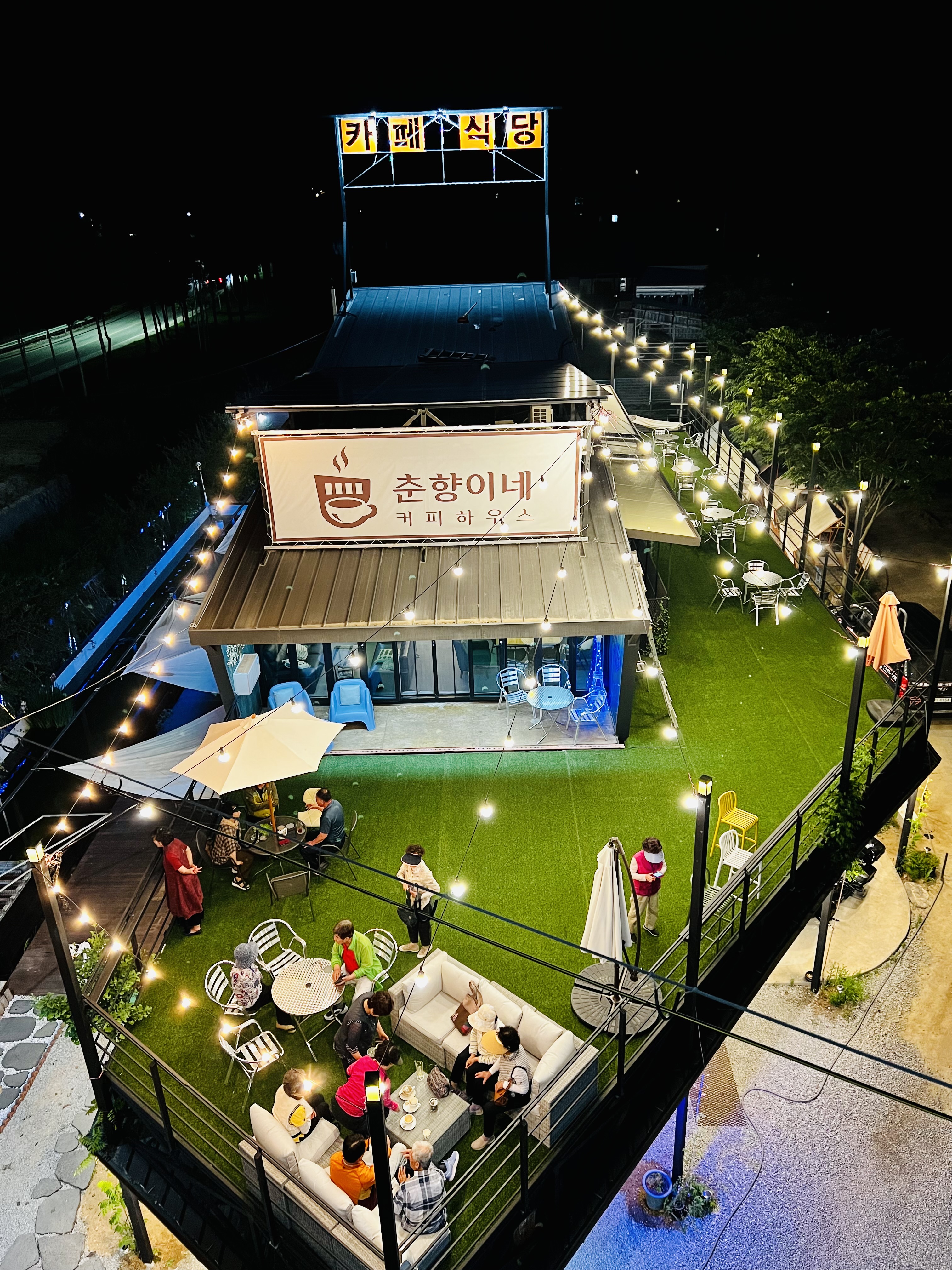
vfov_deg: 67.3
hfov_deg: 53.1
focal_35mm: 26
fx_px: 953
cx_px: 476
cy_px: 635
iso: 500
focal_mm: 5.7
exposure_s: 1/60
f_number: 1.5
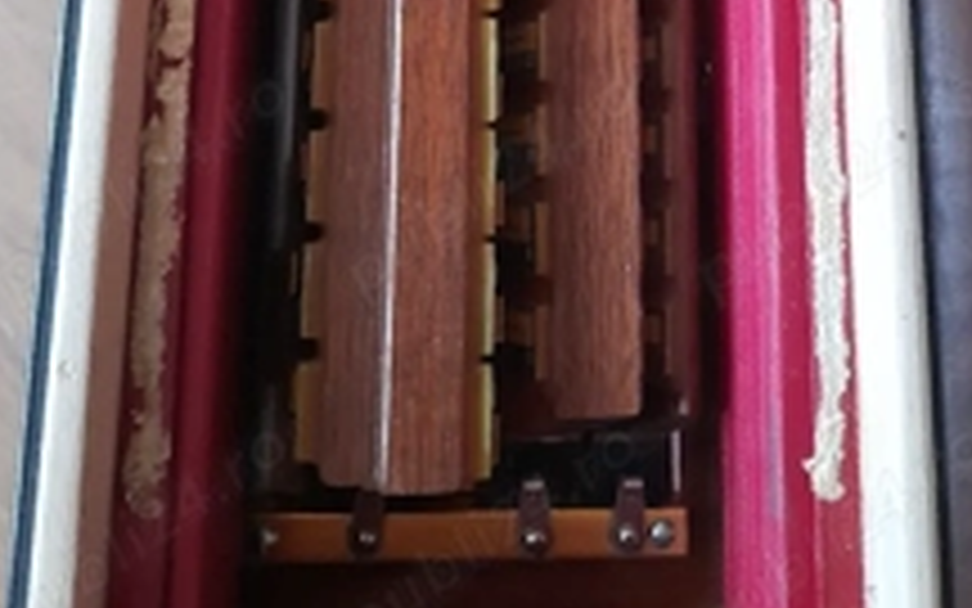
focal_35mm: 49
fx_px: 1298
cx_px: 580
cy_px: -113
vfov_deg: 24.1
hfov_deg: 40.9
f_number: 2
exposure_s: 1/25
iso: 640
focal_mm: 4.6
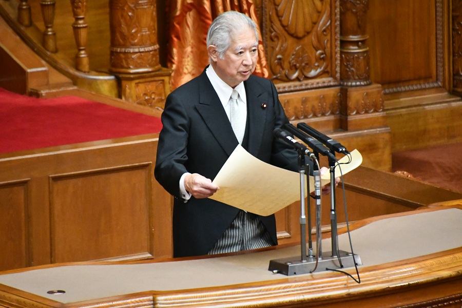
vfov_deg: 3.1
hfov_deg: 4.6
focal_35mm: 450
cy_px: 154
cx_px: 231
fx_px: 5775
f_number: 6.3
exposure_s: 1/160
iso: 12800
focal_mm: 300
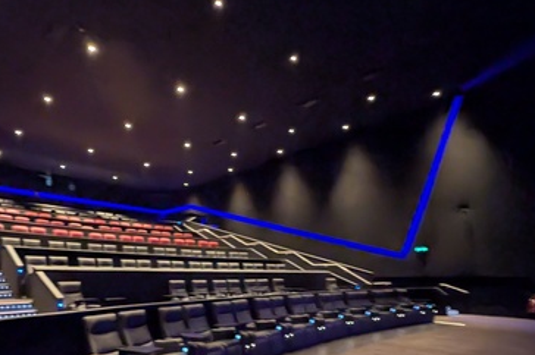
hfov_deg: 76.3
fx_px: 327
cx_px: 181
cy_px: 267
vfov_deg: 54.4
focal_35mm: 22
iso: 1661
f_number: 1.95
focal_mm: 2.23
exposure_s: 1/2.56
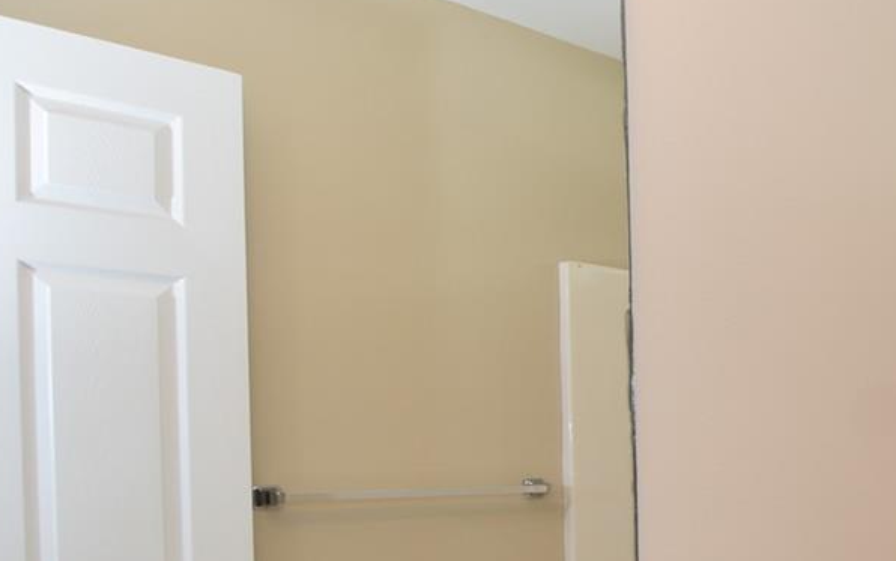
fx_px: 1002
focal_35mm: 41
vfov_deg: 29.8
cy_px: 516
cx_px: 1013
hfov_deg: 38.7
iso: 250
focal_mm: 10
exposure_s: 1/60
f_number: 4
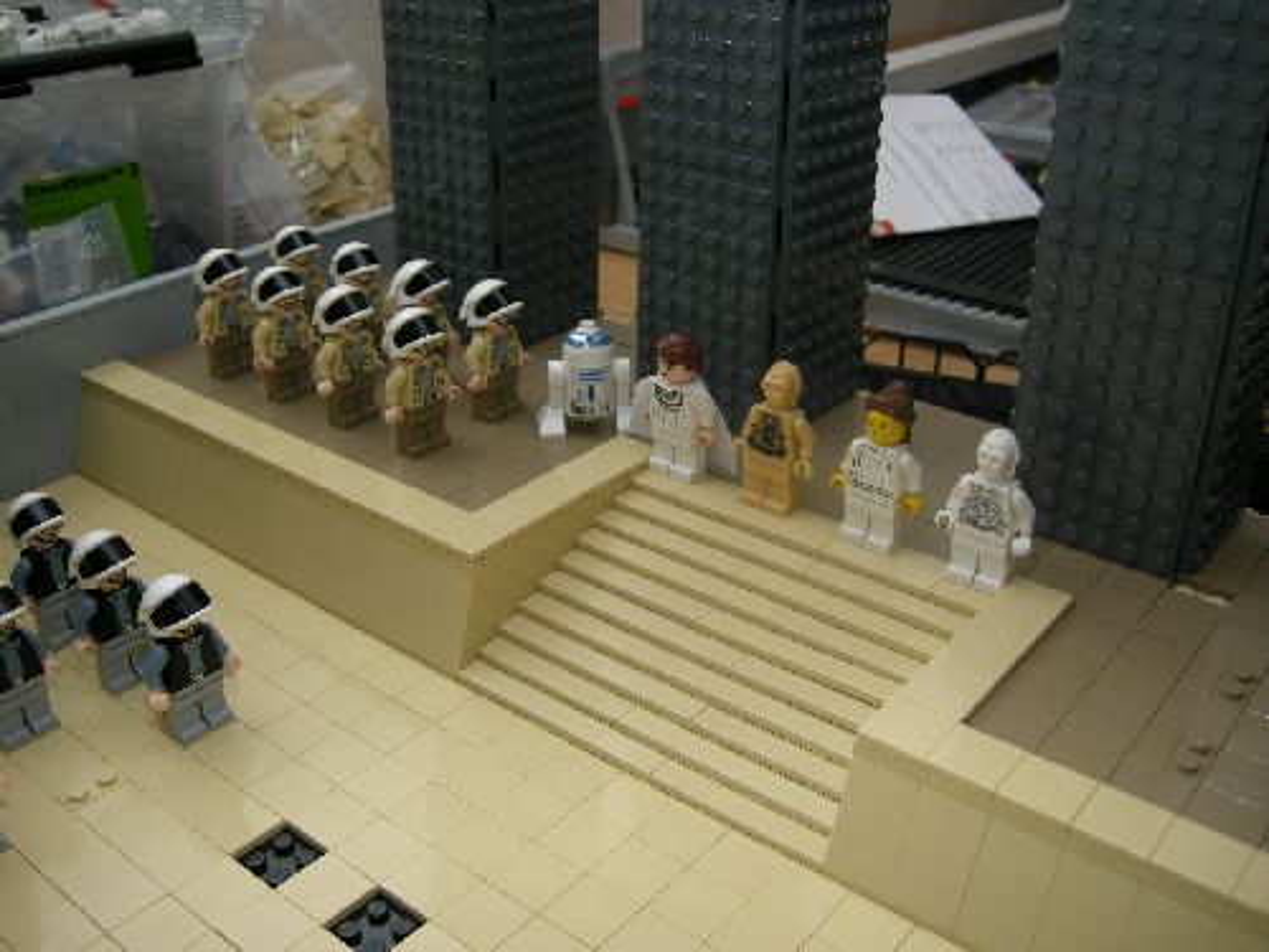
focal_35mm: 36
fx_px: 1320
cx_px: 634
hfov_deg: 51.4
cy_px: 476
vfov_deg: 39.7
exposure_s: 1/60
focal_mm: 7.5
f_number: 2.7
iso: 64
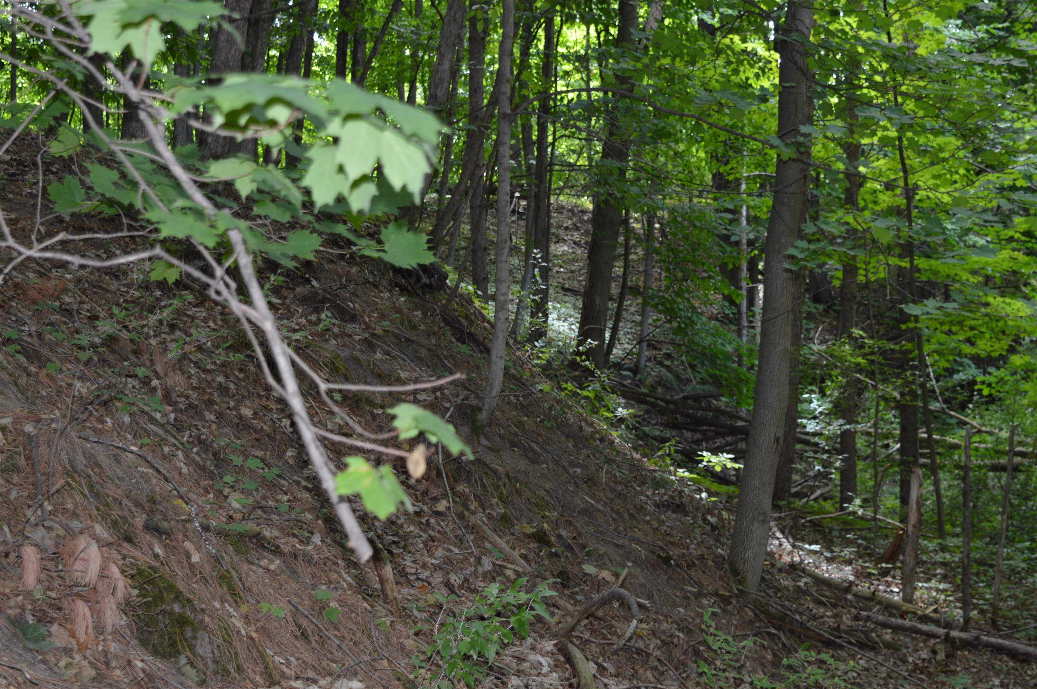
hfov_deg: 29.9
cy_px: 344
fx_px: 1942
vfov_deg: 20.1
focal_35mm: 68
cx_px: 518
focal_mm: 45
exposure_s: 1/60
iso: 450
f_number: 5
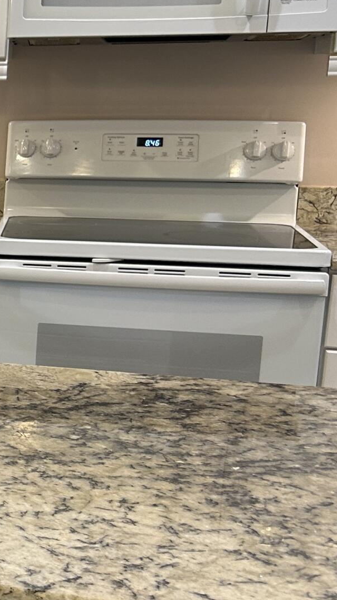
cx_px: -438
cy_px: 299
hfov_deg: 12.5
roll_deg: +1.1
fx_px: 1255
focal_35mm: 79
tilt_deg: -11.2
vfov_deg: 26.9
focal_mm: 5.7
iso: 80
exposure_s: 1/60
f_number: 1.5
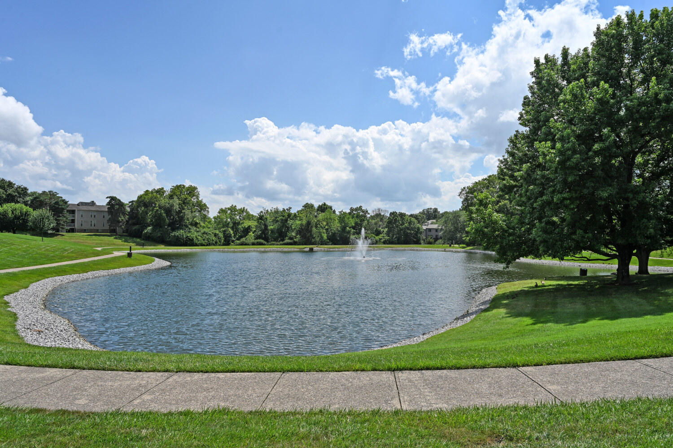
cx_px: 336
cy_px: 224
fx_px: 421
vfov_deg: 56.1
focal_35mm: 22
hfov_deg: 77.3
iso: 100
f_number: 8
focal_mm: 22.5
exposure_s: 1/500
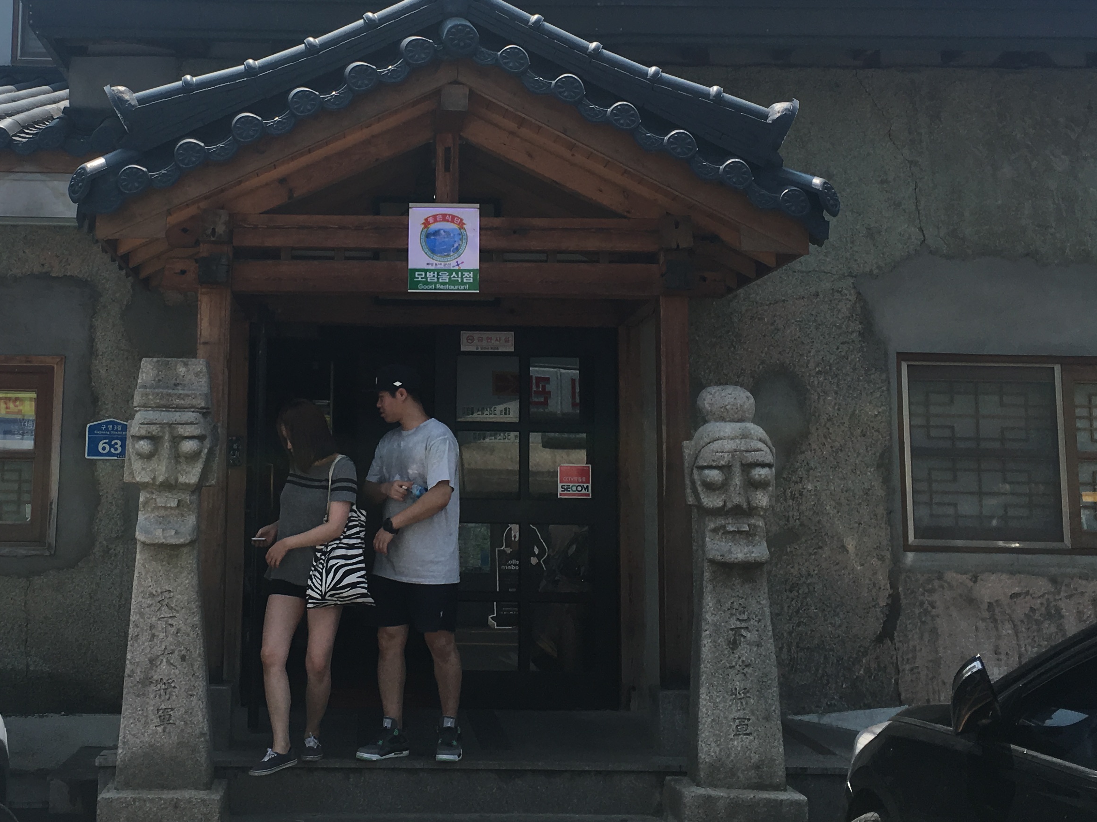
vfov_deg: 29.0
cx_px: 392
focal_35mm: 50
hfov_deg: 37.9
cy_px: 294
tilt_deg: +8.1
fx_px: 1584
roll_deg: -0.5
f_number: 2.2
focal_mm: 4.15
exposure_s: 1/1241
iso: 25
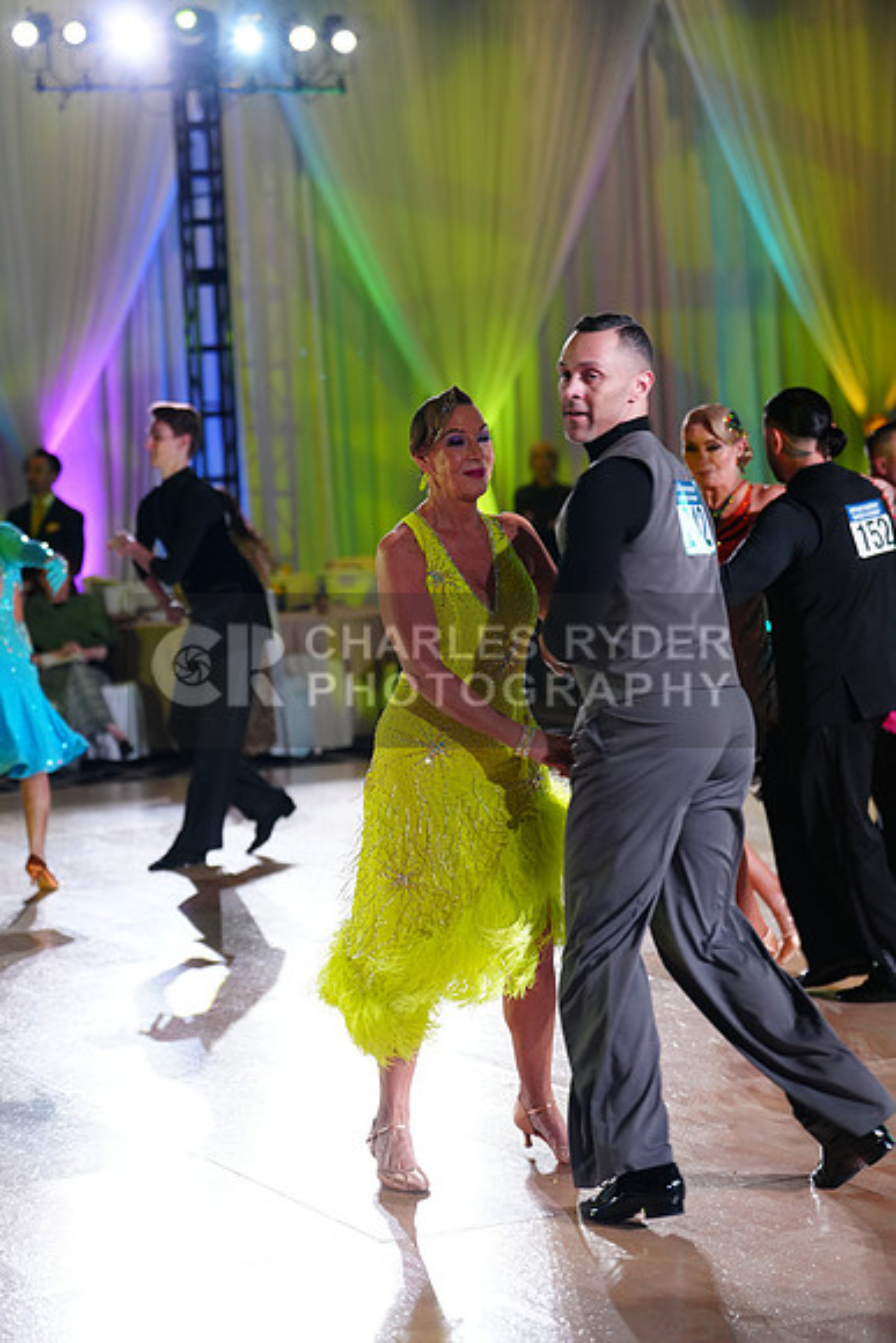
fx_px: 3134
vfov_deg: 24.2
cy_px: 672
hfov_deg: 16.3
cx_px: 448
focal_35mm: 84
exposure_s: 1/320
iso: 1250
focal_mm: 84
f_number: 2.8
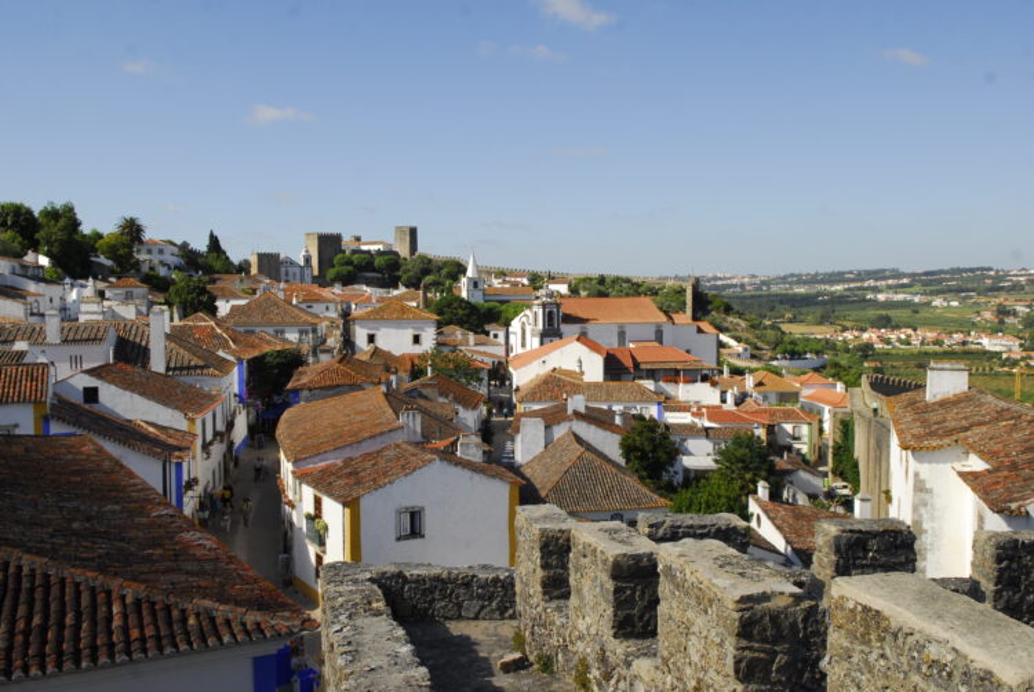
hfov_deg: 57.2
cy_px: 346
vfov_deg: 40.1
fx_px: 949
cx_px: 517
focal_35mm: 33
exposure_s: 1/320
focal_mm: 22
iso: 200
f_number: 9
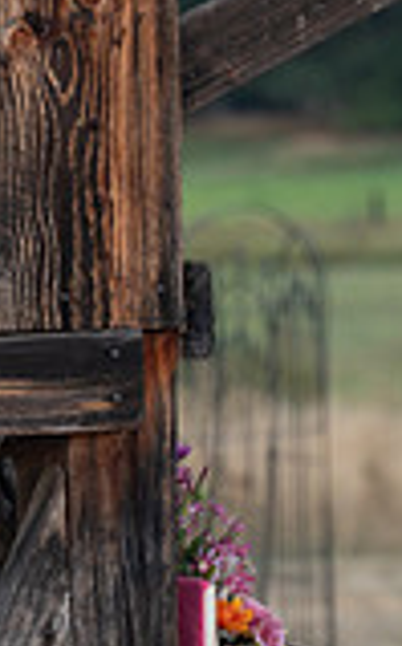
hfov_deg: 2.3
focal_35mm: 559
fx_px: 9826
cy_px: 538
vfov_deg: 3.8
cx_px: 658
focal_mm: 150
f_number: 5.6
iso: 320
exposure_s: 1/125
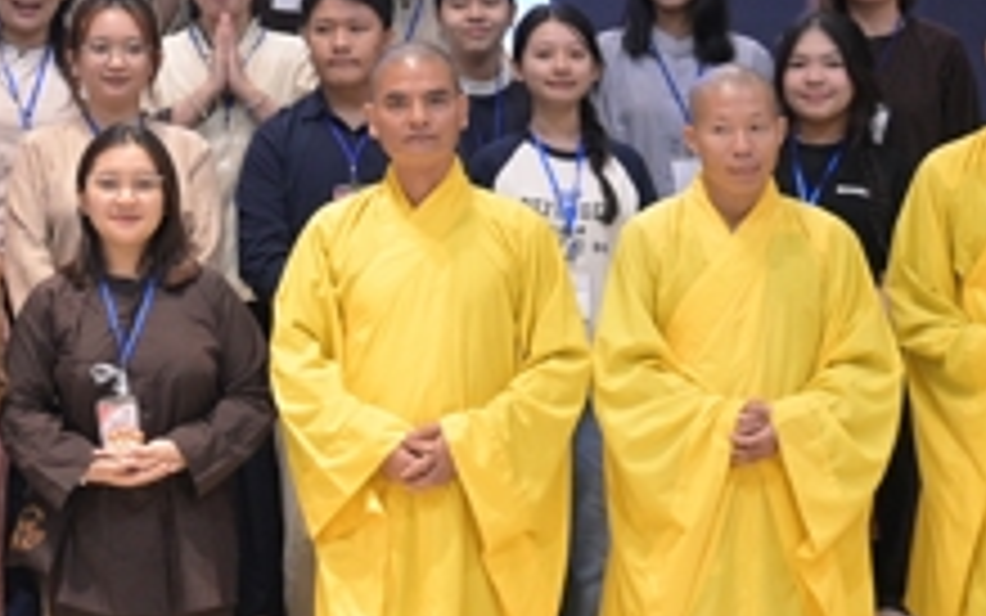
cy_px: 126
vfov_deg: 12.3
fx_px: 2849
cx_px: -104
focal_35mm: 106
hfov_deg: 18.8
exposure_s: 1/160
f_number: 4
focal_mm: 35
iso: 4000
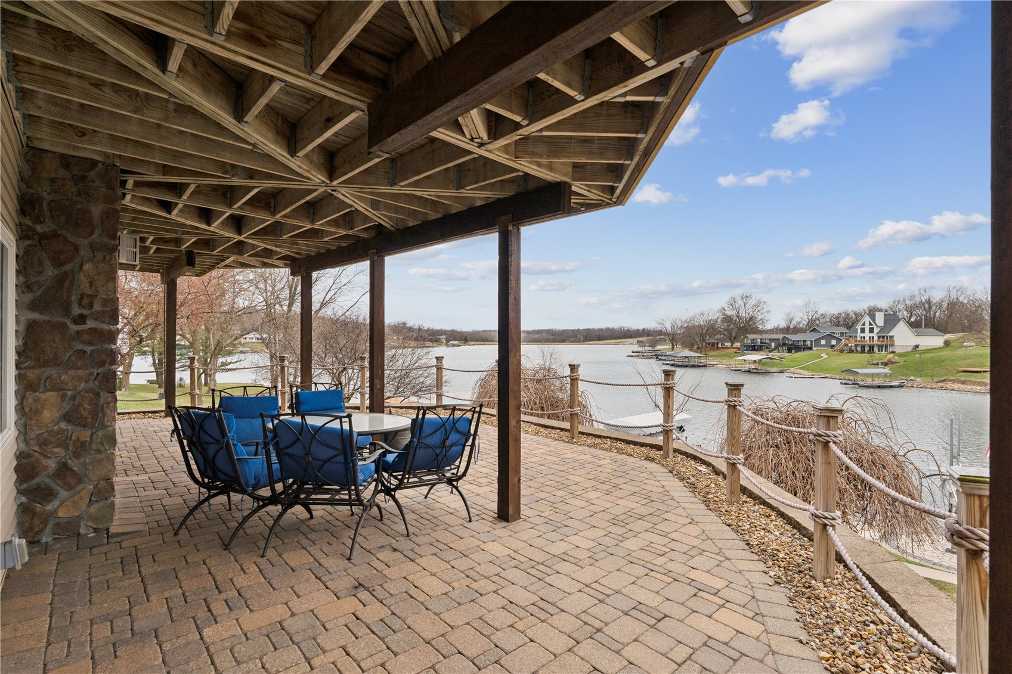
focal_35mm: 17
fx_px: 478
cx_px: 506
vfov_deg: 70.4
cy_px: 337
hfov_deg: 93.3
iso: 400
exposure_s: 1/320
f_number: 9
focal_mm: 17
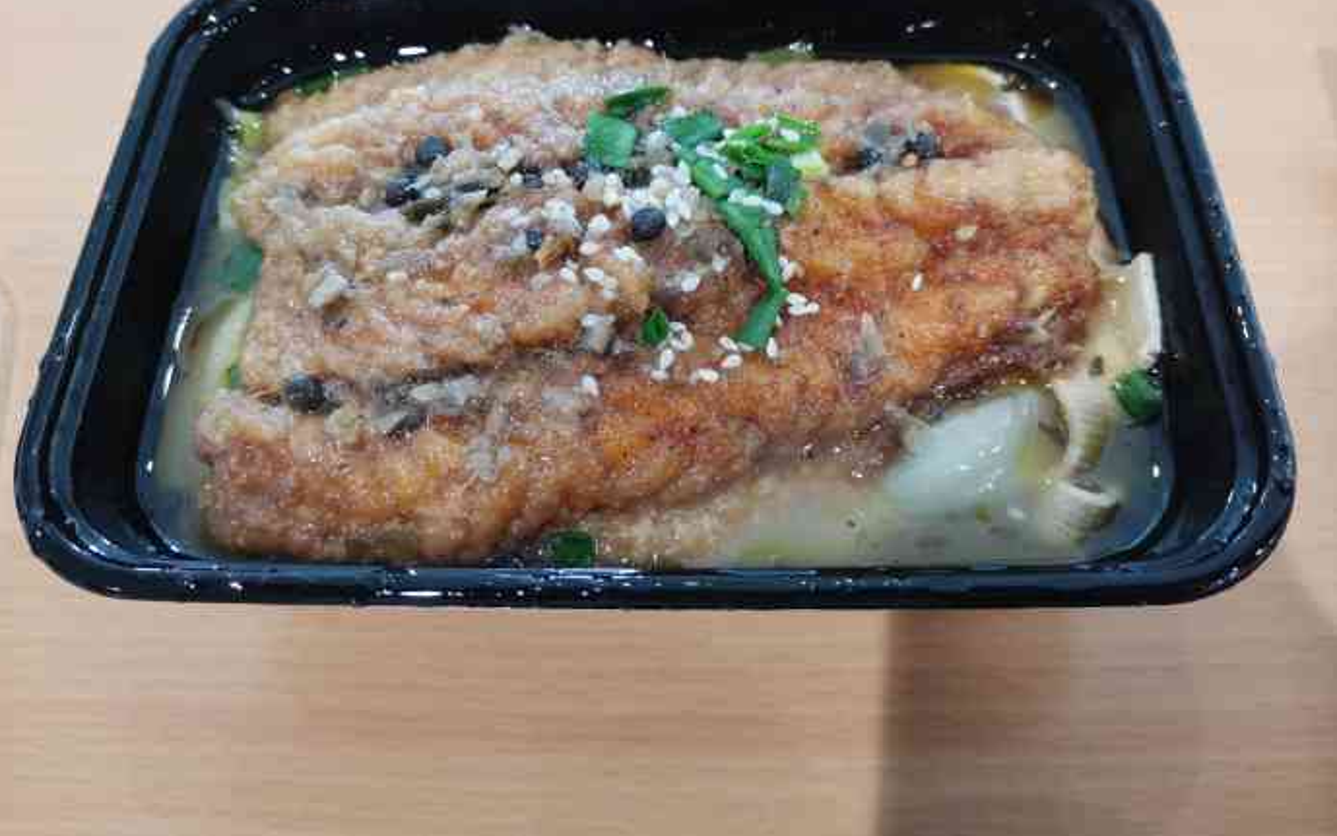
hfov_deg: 66.5
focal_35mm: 28
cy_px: 335
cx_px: 662
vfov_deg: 44.3
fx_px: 1021
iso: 400
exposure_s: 1/50
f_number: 1.8
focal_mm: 4.75
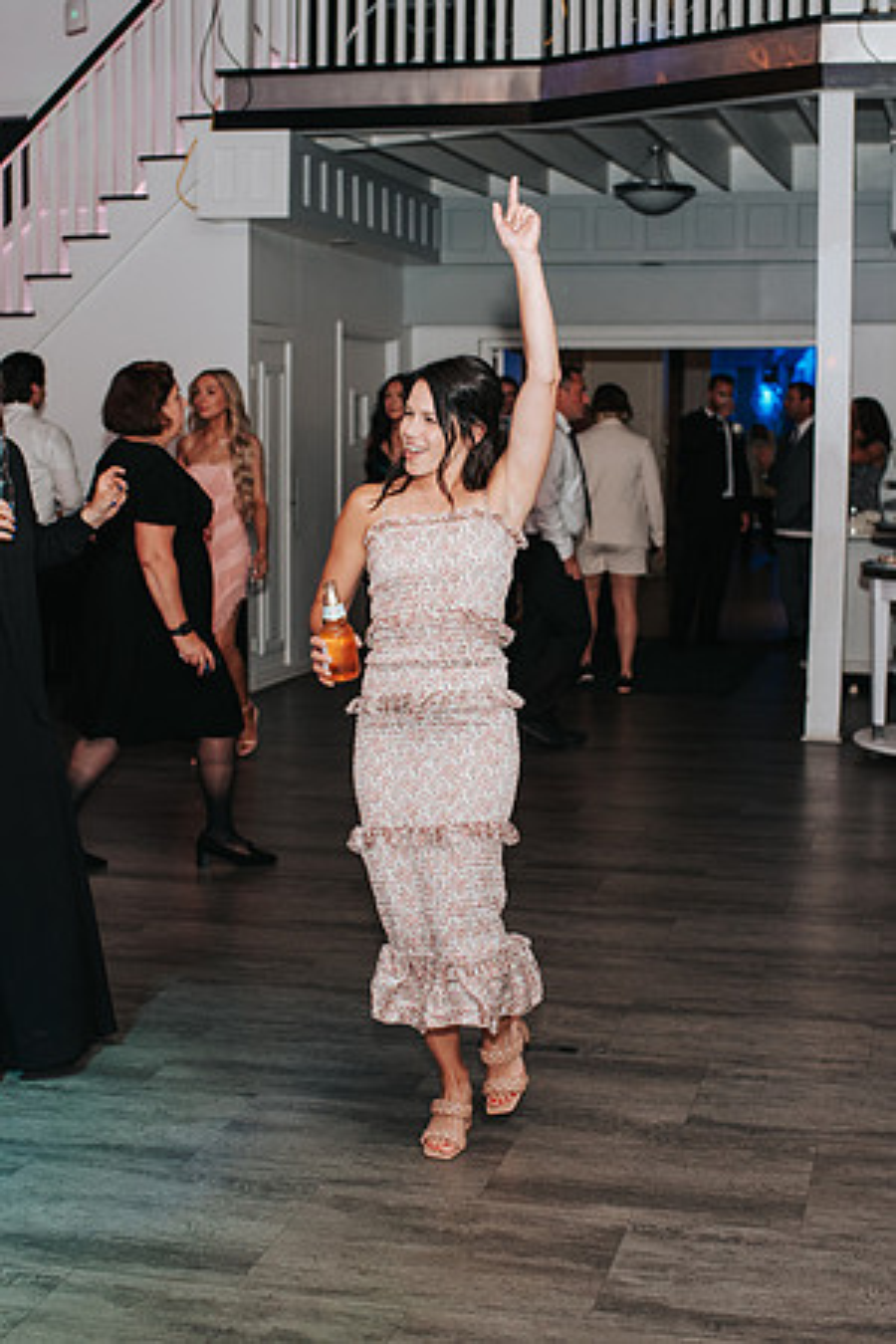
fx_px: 1966
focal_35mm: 53
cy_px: 672
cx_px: 456
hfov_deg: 25.7
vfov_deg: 37.7
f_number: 2.8
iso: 1000
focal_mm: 35
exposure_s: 1/200
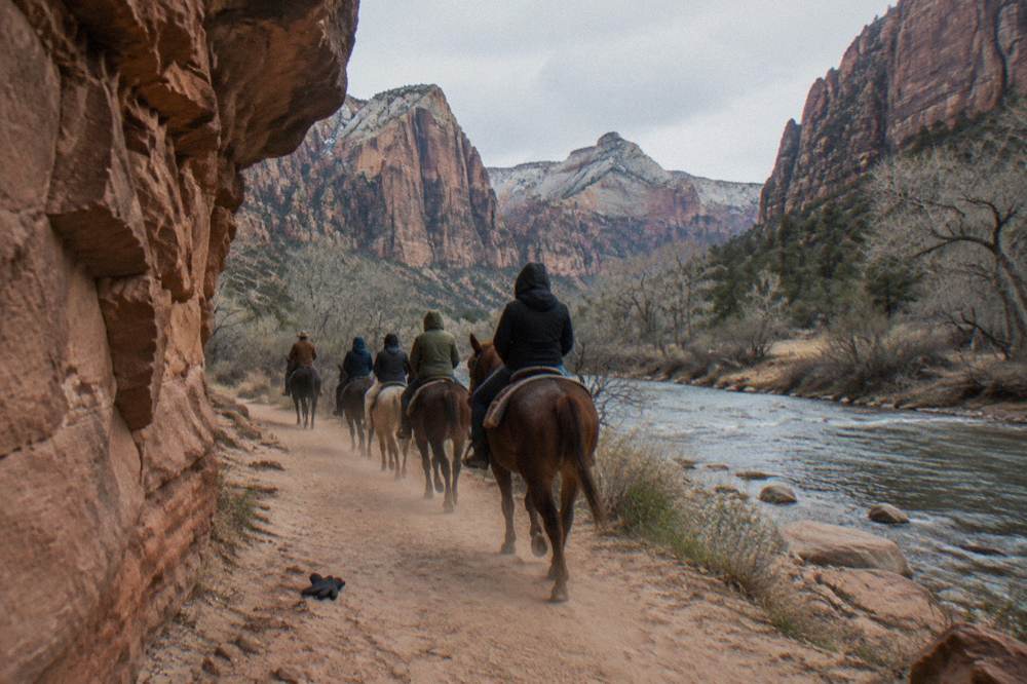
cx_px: 514
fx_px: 1141
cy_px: 342
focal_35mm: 40
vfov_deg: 33.4
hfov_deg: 48.5
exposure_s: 1/250
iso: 400
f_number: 11
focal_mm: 40
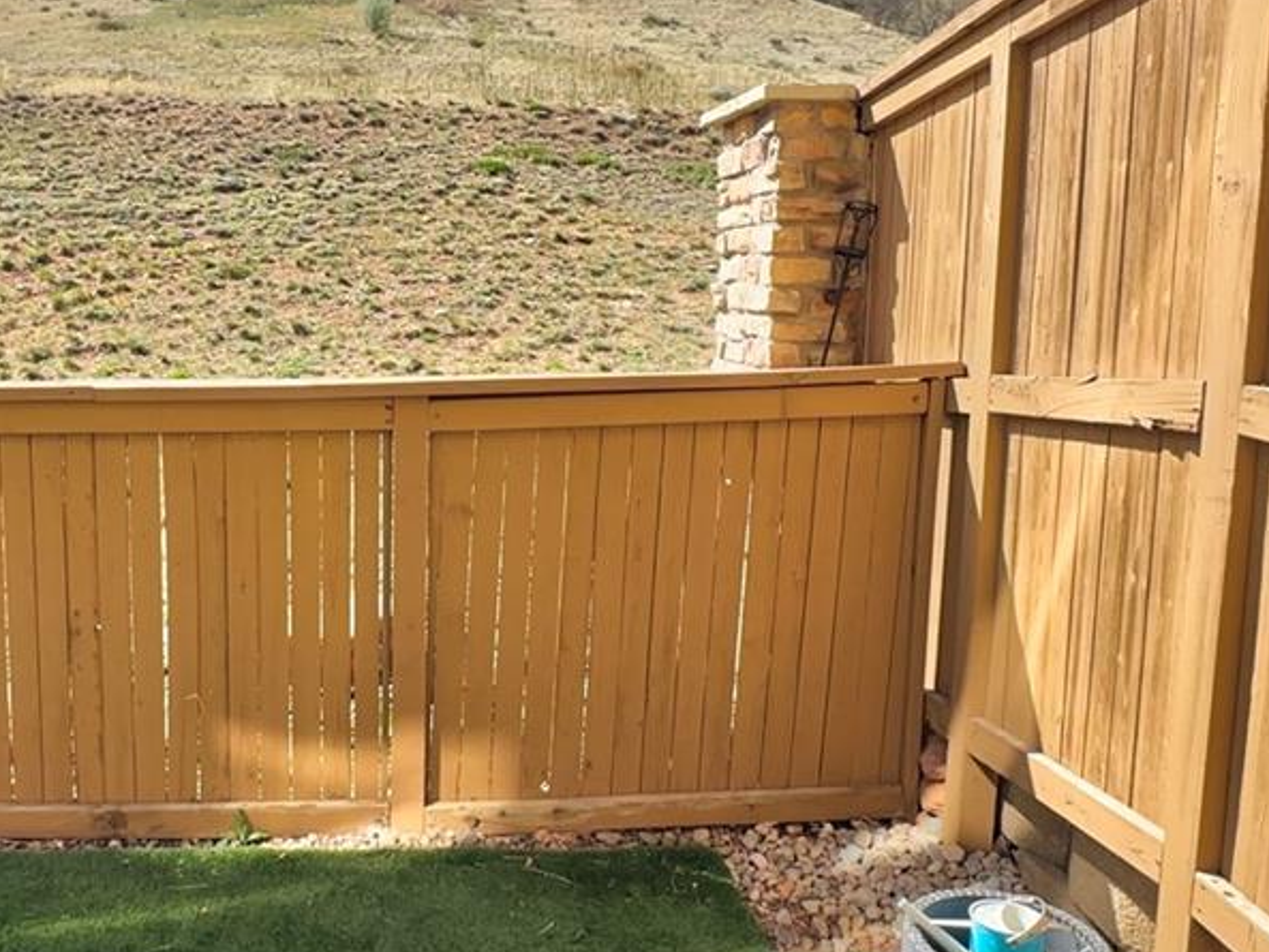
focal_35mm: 34
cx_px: 403
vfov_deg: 41.7
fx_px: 1247
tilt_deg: -7.3
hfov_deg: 52.7
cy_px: 419
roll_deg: -1.0
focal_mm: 2.2
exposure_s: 1/1742
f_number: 2.2
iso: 40
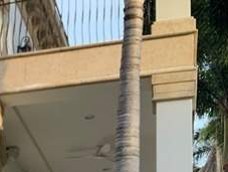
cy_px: 270
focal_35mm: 102
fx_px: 673
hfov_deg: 16.8
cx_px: -146
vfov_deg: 13.6
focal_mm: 3
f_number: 1.8
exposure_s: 1/123
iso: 16
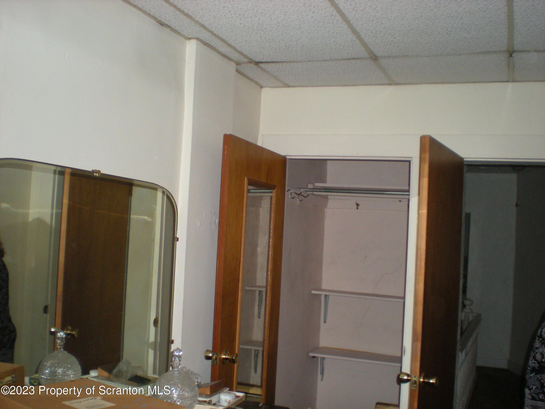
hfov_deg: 49.0
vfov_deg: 37.7
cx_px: 272
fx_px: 598
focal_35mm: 38
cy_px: 204
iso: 204
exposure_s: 1/60
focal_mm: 6.3
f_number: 3.1
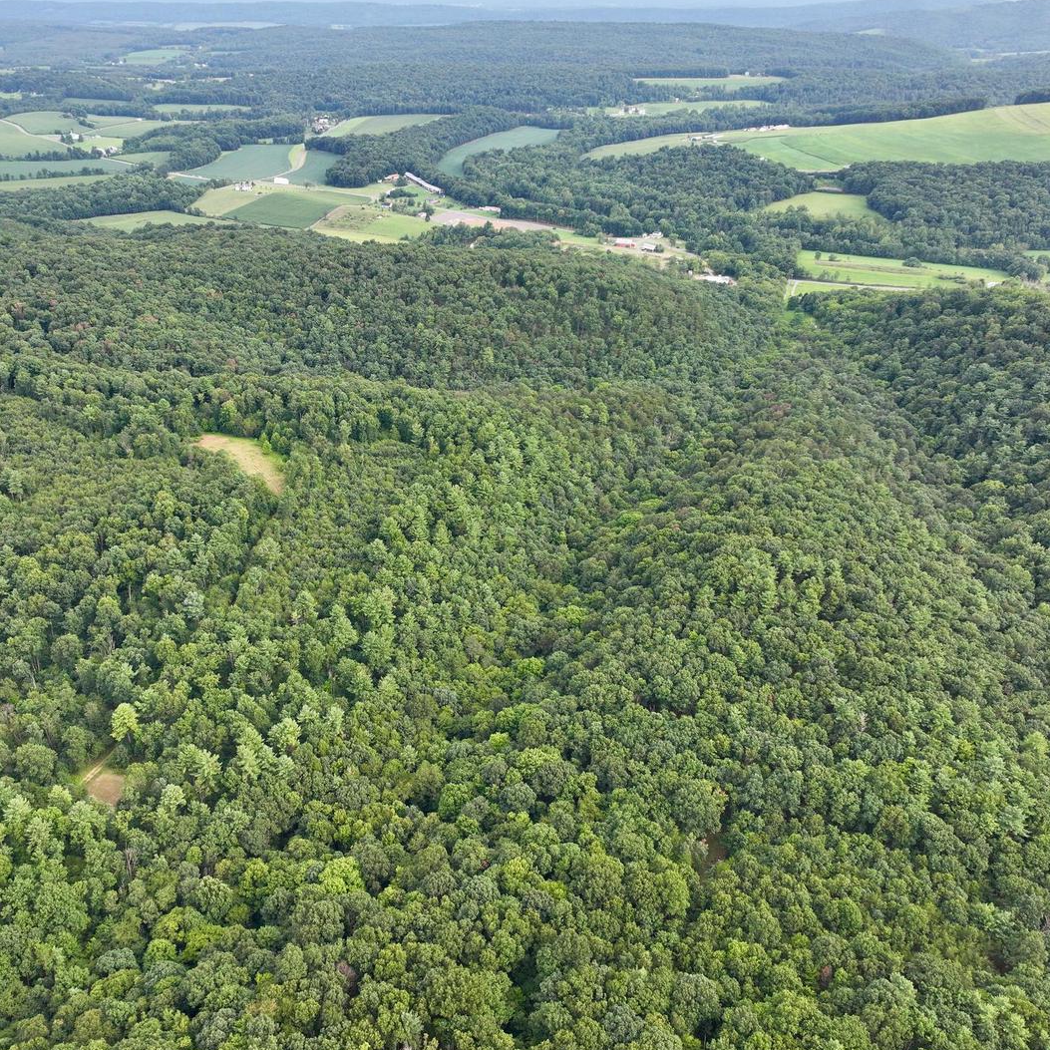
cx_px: 414
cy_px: 531
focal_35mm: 29
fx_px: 995
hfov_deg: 55.2
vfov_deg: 55.6
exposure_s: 1/400
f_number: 2.8
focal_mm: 12.29
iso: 100
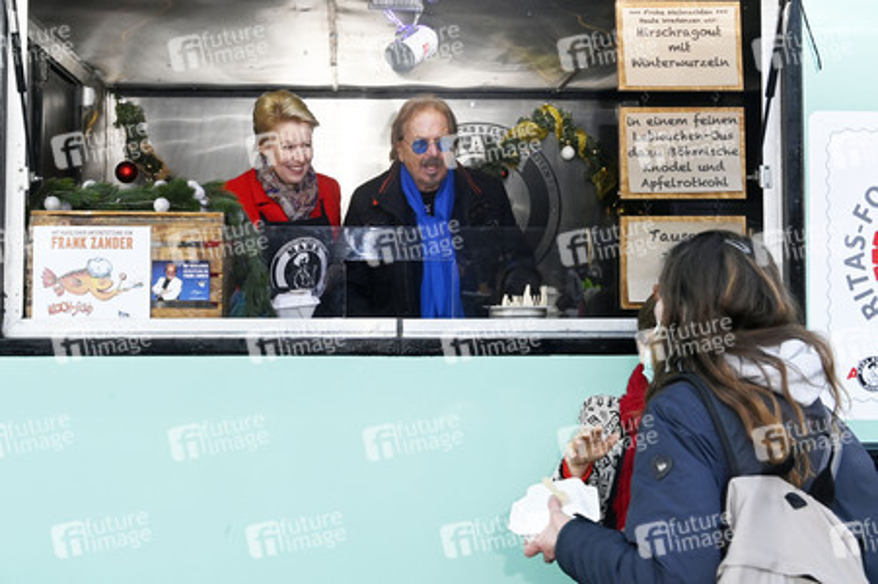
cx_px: 439
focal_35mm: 32
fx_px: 780
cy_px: 292
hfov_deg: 58.8
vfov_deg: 41.1
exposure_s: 1/160
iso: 640
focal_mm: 32
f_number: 7.1
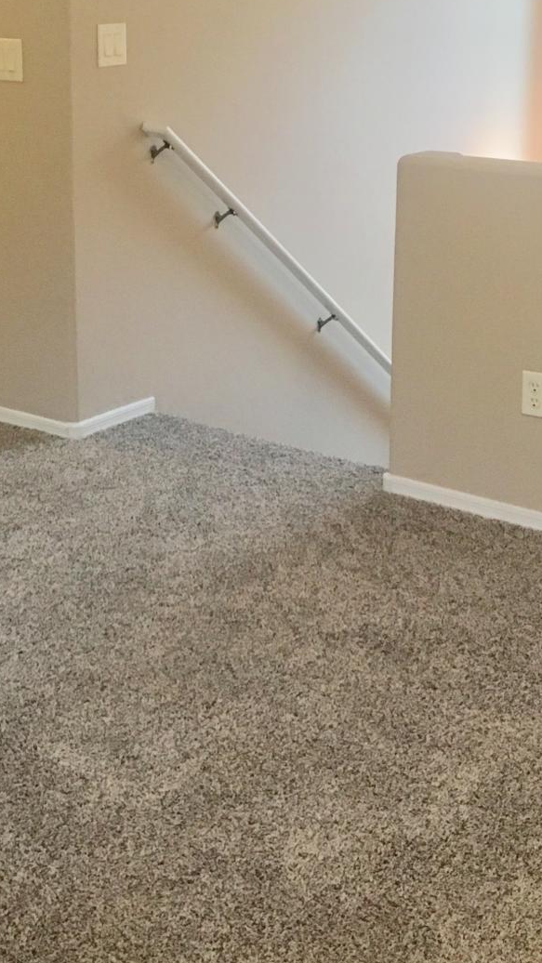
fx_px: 1558
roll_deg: +0.9
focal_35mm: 61
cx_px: 216
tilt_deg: -11.9
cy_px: 292
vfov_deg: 33.9
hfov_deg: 19.7
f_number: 2.2
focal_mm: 4.15
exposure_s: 1/30
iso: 160
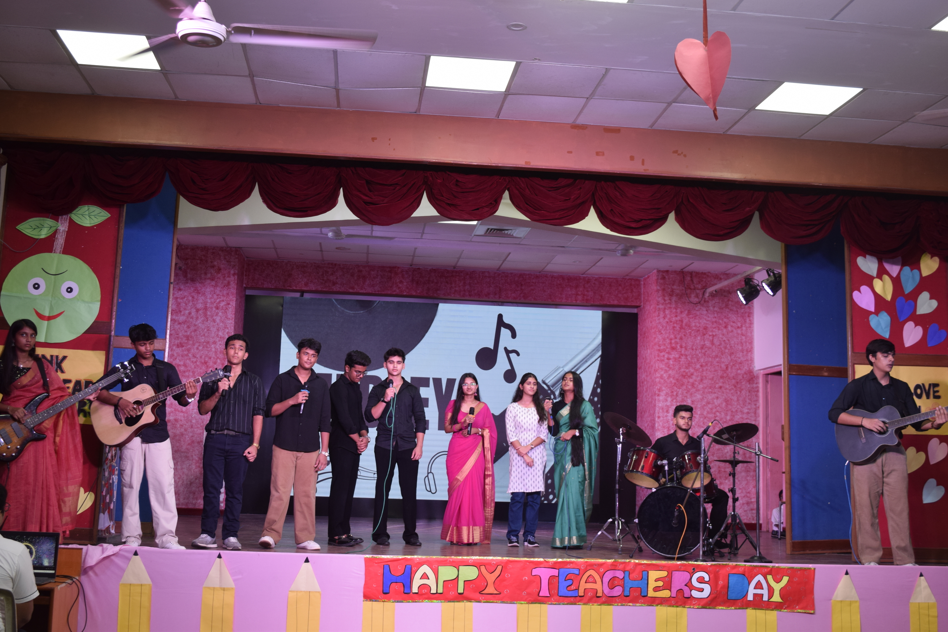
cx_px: 474
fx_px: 1066
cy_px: 316
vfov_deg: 33.0
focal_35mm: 40
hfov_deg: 47.9
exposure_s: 1/125
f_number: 5.6
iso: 400
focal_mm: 27
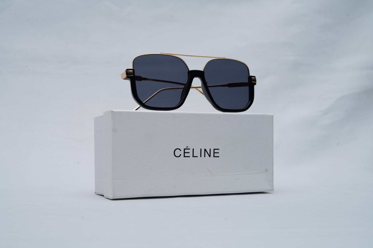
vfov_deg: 27.0
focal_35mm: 50
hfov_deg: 39.6
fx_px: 518
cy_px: 124
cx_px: 186
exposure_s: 1/160
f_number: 9
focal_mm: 50
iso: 100
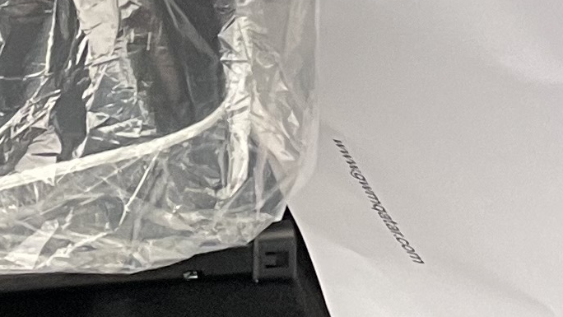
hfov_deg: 12.6
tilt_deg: -11.7
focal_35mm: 167
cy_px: -690
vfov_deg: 6.5
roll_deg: -2.0
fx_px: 2493
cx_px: -67
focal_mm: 4.2
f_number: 1.6
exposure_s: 1/60
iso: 125
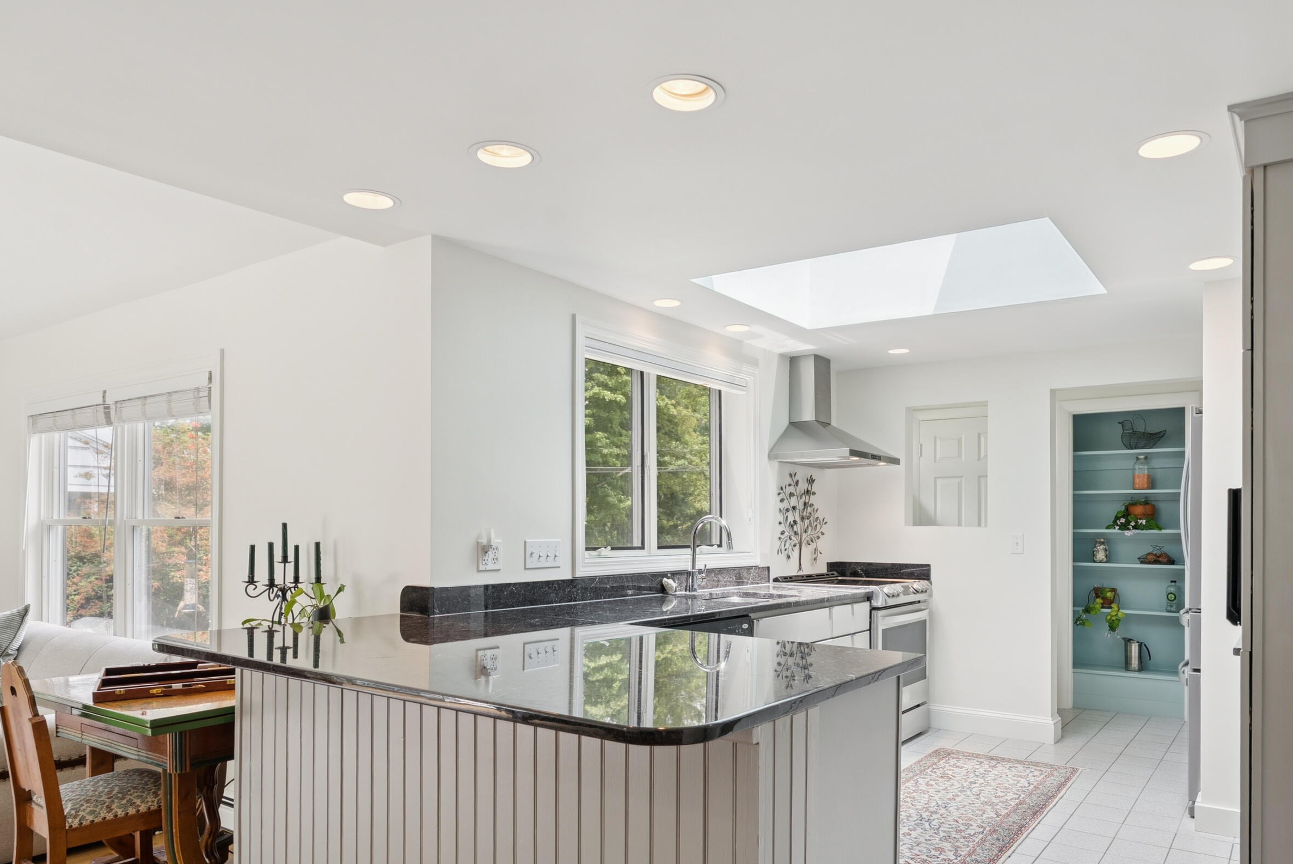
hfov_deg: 72.1
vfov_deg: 51.6
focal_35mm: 25
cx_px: 705
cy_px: 524
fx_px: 885
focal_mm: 19.5
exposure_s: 1/50
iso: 320
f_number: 7.1
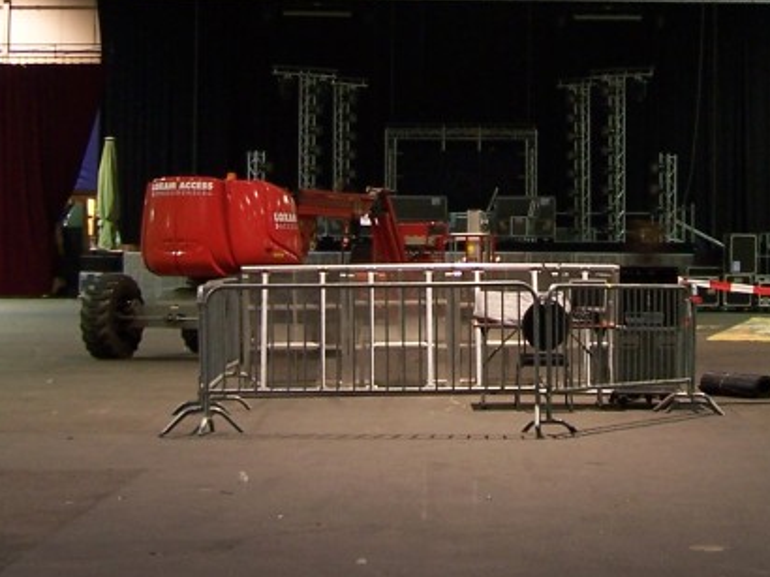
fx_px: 2112
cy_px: 39
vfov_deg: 15.3
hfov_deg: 20.6
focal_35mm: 95
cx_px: 539
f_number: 2.8
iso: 80
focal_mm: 6.3
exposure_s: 1/2
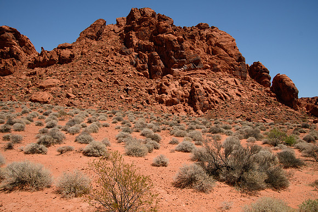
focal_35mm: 27
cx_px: 159
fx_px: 239
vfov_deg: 48.0
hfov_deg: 67.4
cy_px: 106
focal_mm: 18
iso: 200
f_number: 8
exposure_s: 1/320
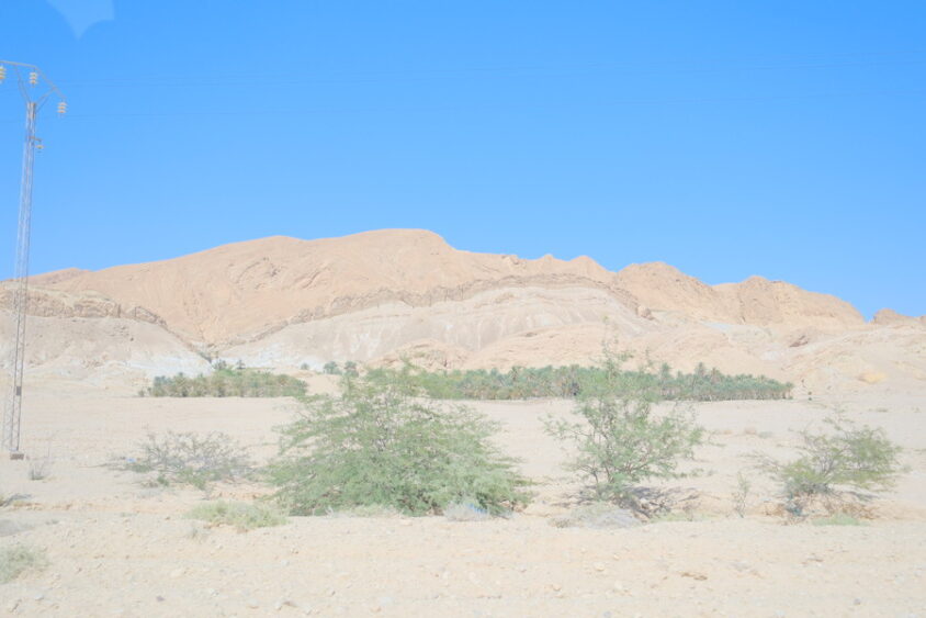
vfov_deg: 36.9
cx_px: 463
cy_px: 309
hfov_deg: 53.1
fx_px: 926
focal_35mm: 36
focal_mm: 24
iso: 640
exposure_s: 1/1700
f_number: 4
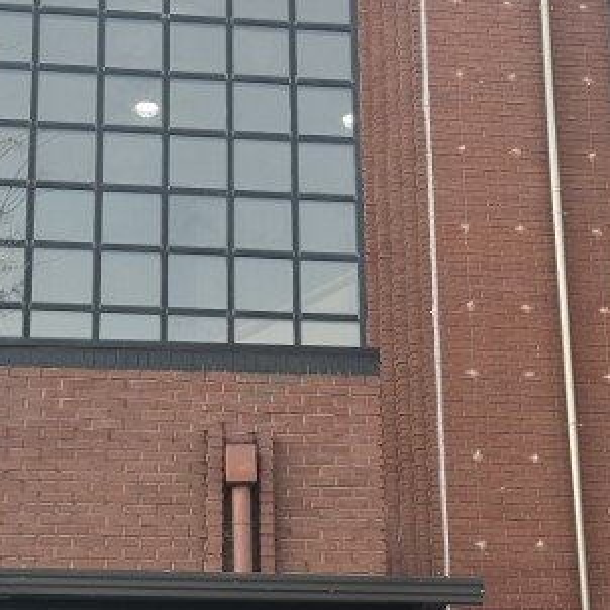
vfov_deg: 19.3
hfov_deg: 19.3
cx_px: 275
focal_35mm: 90
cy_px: 372
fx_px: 1794
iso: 80
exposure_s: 1/370
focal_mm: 6.76
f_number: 1.78
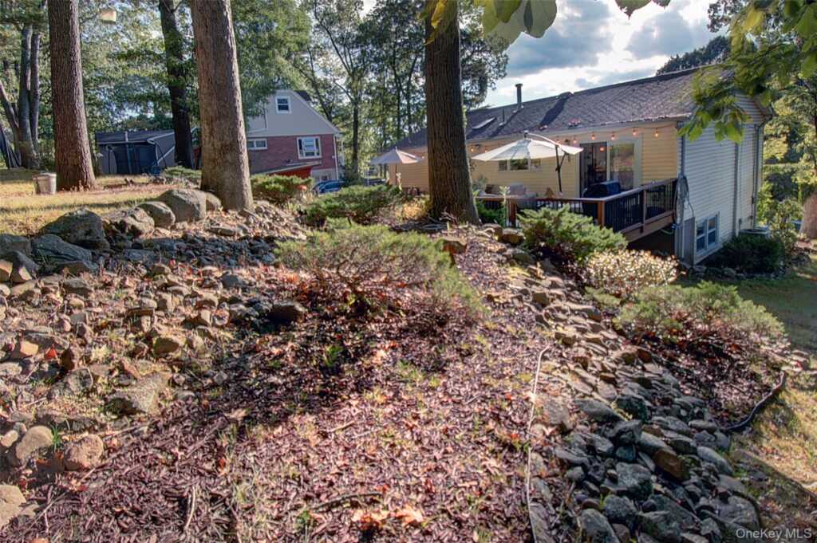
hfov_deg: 100.4
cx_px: 408
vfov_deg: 77.2
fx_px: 340
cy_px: 272
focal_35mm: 15
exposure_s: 1/15
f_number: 14
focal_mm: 10
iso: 200
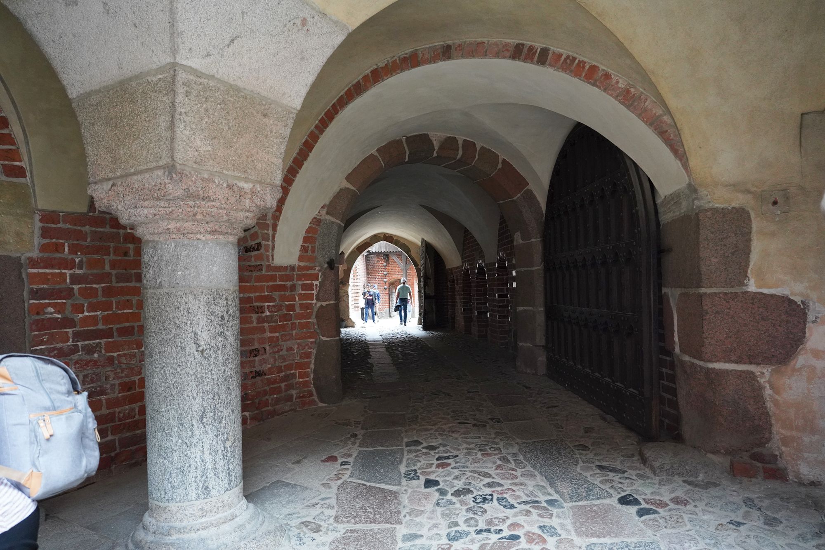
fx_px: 550
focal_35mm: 24
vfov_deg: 53.1
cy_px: 275
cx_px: 412
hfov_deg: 73.7
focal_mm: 24
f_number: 4.5
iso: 3200
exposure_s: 1/80
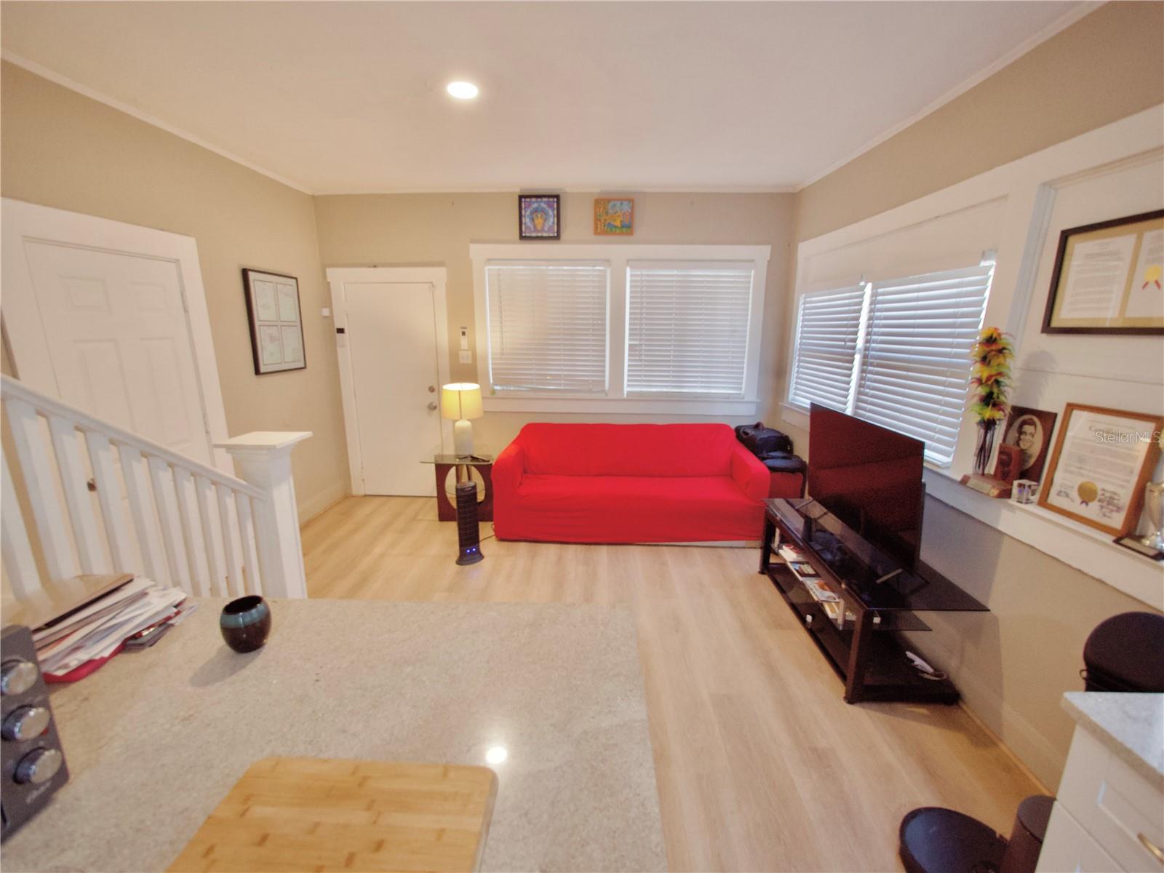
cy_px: 436
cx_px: 582
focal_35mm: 14
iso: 1000
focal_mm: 7
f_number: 4
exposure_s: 1/60
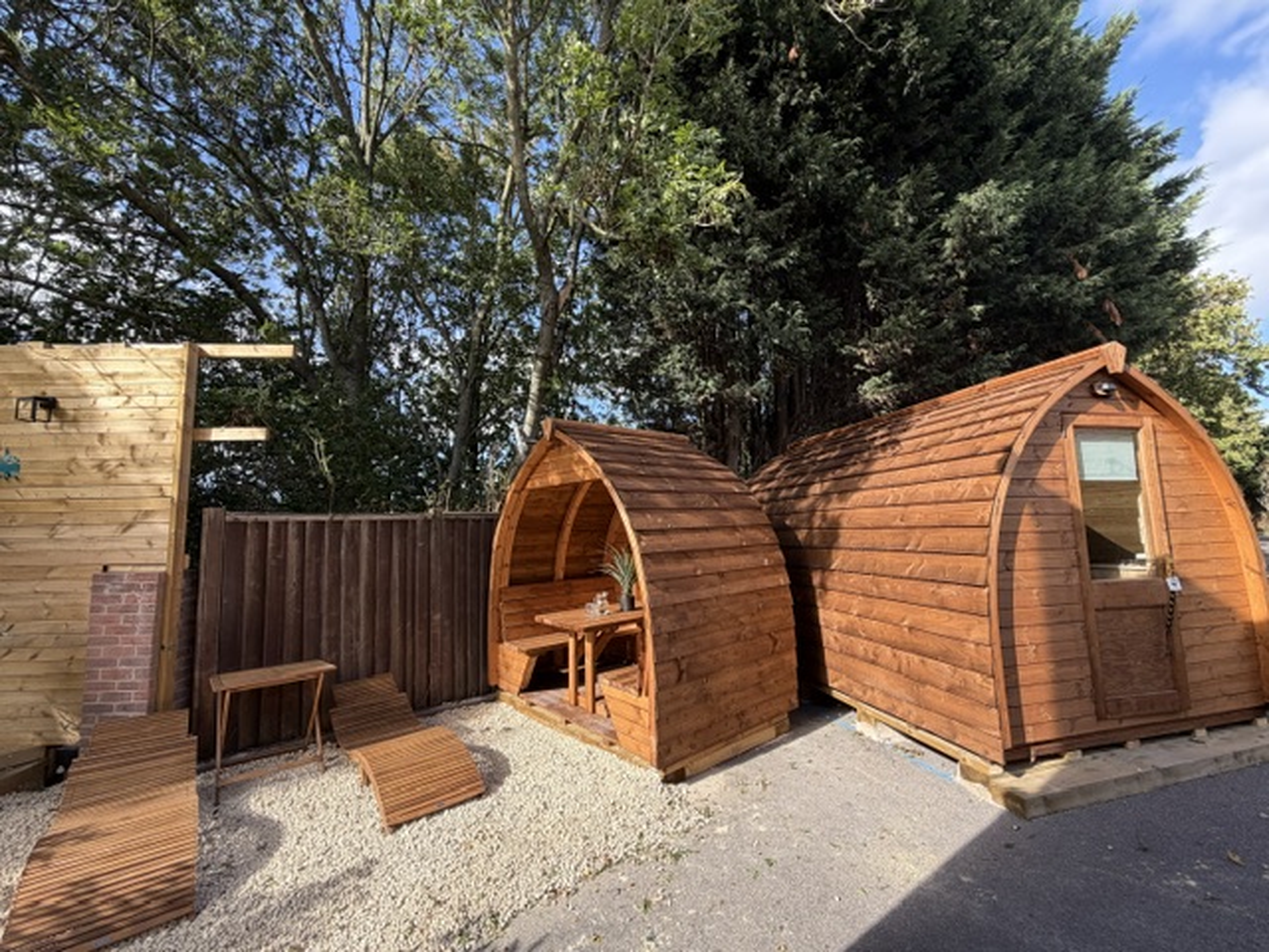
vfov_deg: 85.7
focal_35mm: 14
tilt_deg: +5.6
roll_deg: +1.3
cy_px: 476
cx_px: 634
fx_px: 513
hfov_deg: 102.1
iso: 64
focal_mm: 2.22
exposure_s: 1/442
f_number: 2.2
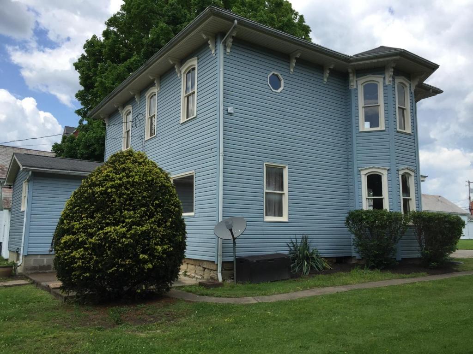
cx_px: 236
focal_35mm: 29
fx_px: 396
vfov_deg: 48.2
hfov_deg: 61.7
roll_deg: -1.2
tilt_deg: +8.1
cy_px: 177
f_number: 2.2
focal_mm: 4.15
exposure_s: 1/1412
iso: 32
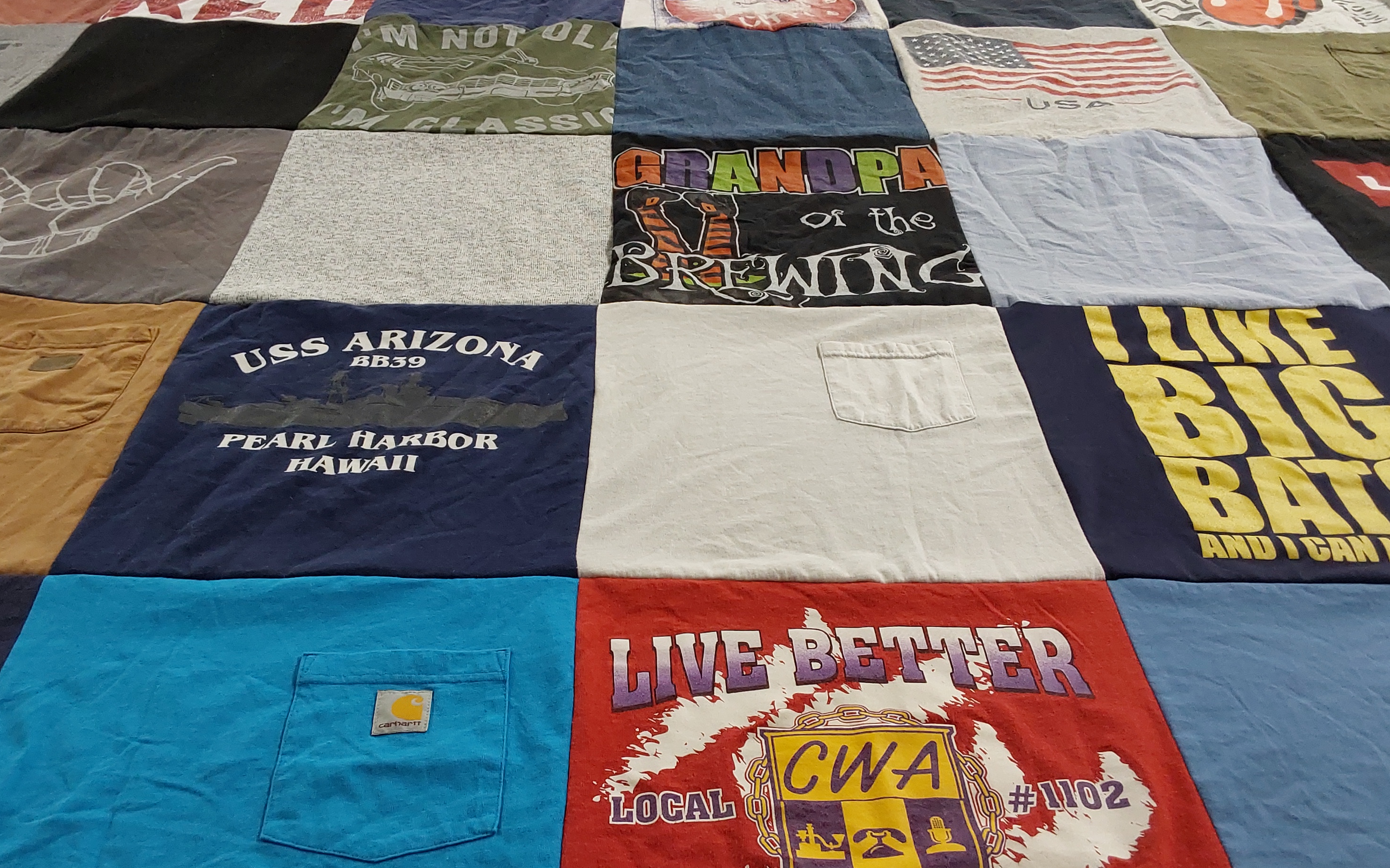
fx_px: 1250
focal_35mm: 33
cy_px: 510
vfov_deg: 38.2
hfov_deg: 58.1
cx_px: 640
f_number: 1.9
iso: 100
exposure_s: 1/50
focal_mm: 2.91
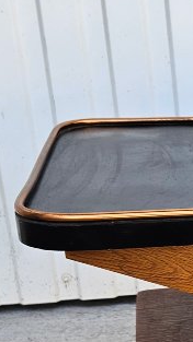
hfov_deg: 11.3
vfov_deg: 21.8
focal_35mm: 96
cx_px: 401
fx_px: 874
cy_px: 294
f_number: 1.8
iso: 25
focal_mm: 5.4
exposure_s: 1/182
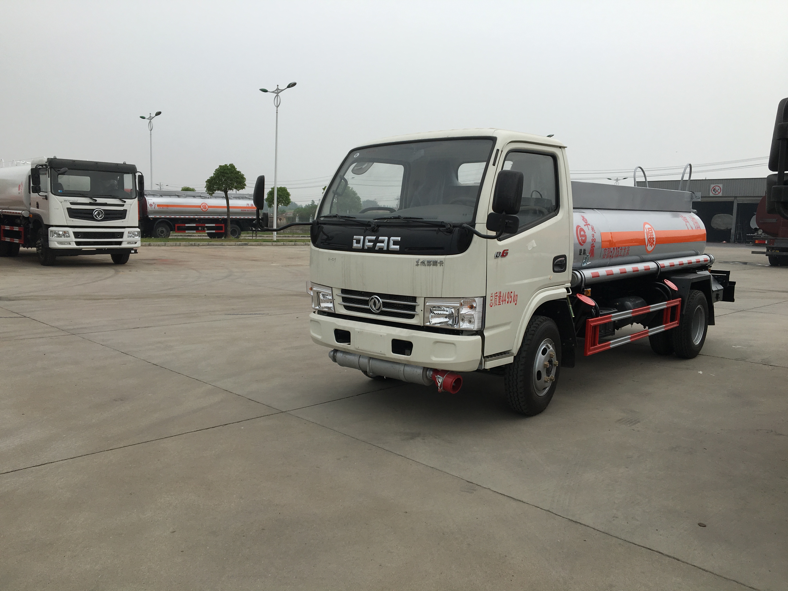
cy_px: 296
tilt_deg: -6.1
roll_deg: -1.9
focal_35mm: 29
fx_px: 660
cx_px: 394
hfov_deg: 61.7
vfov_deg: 48.2
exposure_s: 1/845
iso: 25
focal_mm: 4.15
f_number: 2.2
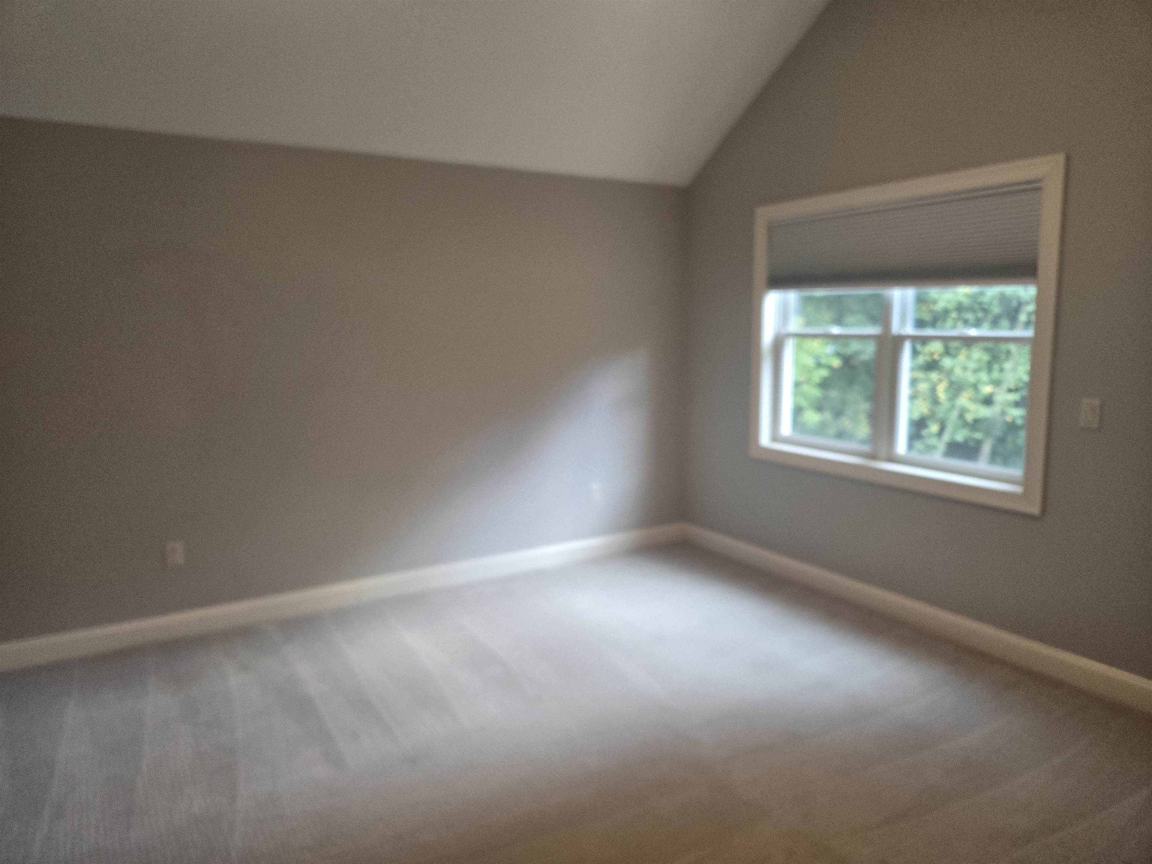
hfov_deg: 73.9
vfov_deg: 58.9
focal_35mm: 23
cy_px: 432
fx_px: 765
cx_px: 576
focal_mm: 5.4
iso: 320
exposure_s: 1/120
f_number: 1.8
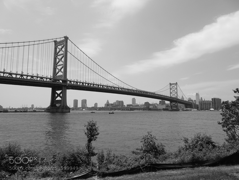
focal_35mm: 24
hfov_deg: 71.6
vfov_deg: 56.8
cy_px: 90
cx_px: 120
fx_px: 166
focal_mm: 4.1
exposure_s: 1/1250
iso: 80
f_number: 3.5
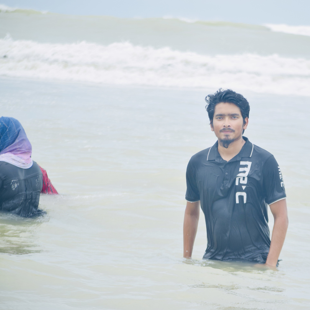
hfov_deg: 7.6
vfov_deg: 7.6
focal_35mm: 230
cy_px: 155
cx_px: 224
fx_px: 2330
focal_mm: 120
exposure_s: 1/800
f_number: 7.1
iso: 320
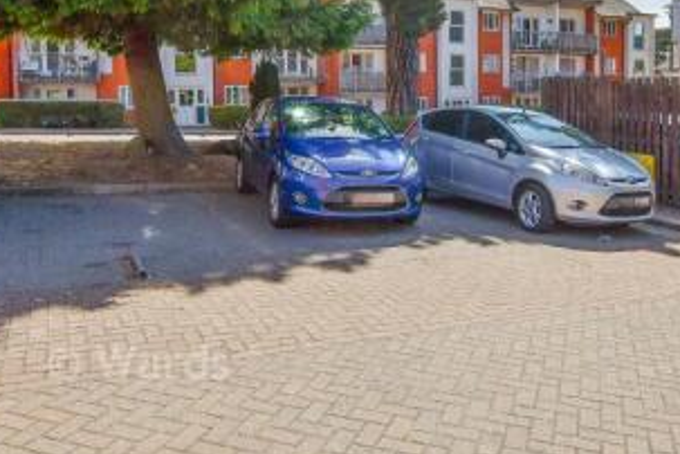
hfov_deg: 56.9
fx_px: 623
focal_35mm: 33
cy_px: 118
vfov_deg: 39.0
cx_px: 395
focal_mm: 14
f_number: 8
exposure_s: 1/1250
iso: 320
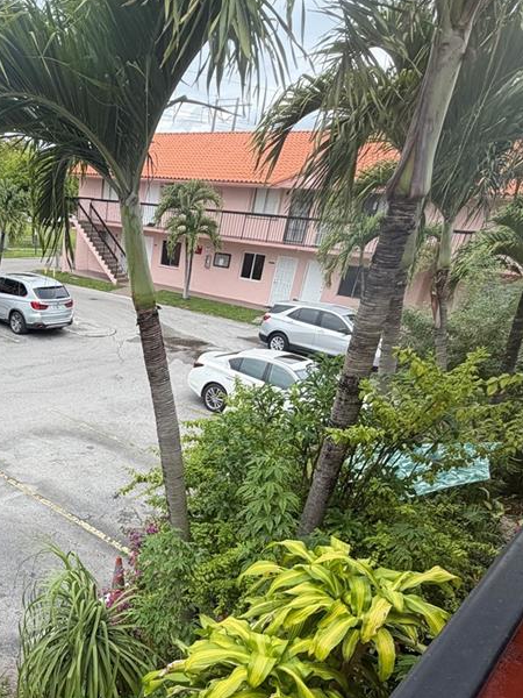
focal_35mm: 28
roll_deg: -1.5
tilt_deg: -30.5
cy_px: 505
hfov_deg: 46.3
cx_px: 81
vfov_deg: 60.7
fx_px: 564
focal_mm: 2.22
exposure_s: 1/549
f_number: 2.2
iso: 40
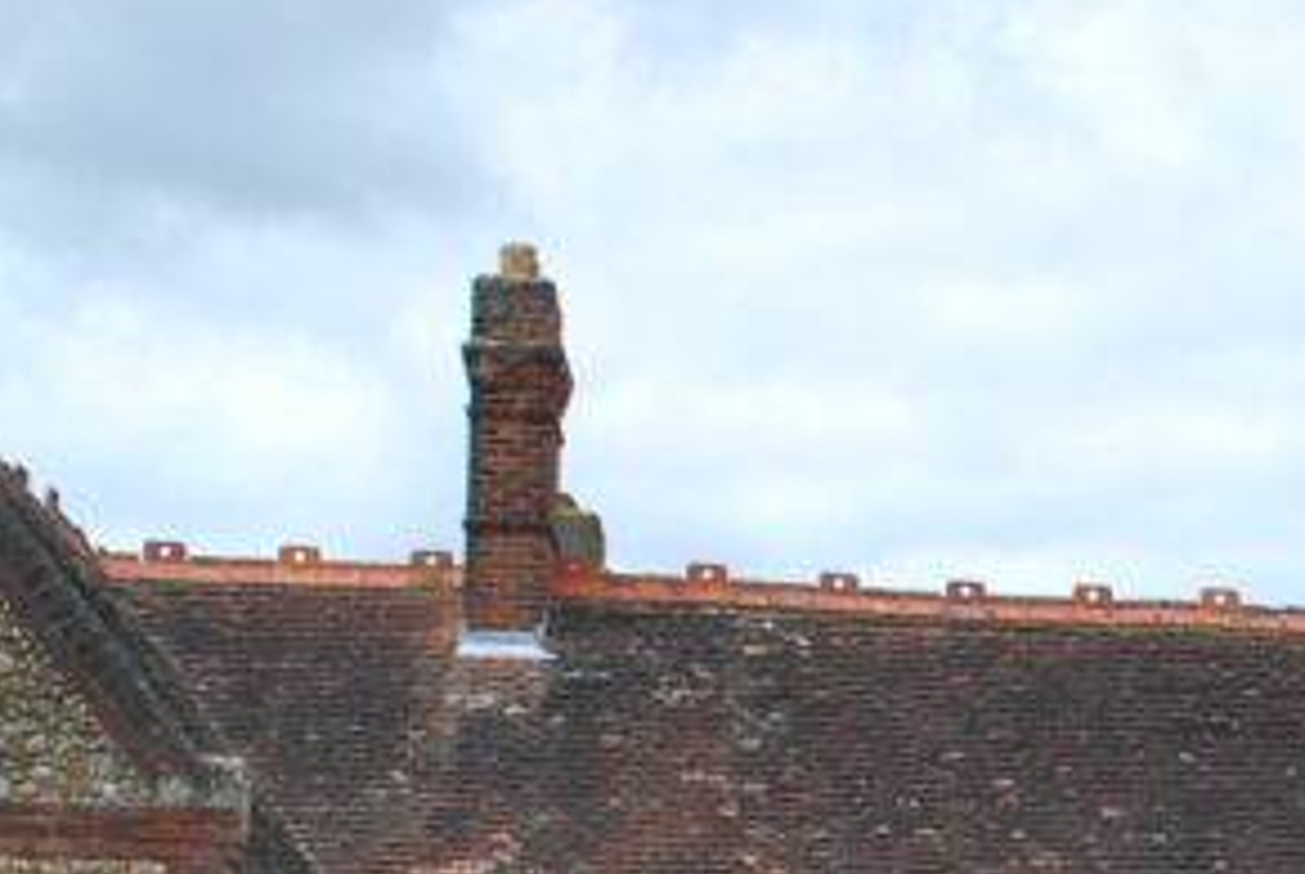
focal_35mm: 95
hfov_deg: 20.1
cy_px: 988
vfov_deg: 14.1
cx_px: 1574
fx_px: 3449
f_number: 8
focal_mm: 18
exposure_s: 1/250
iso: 100
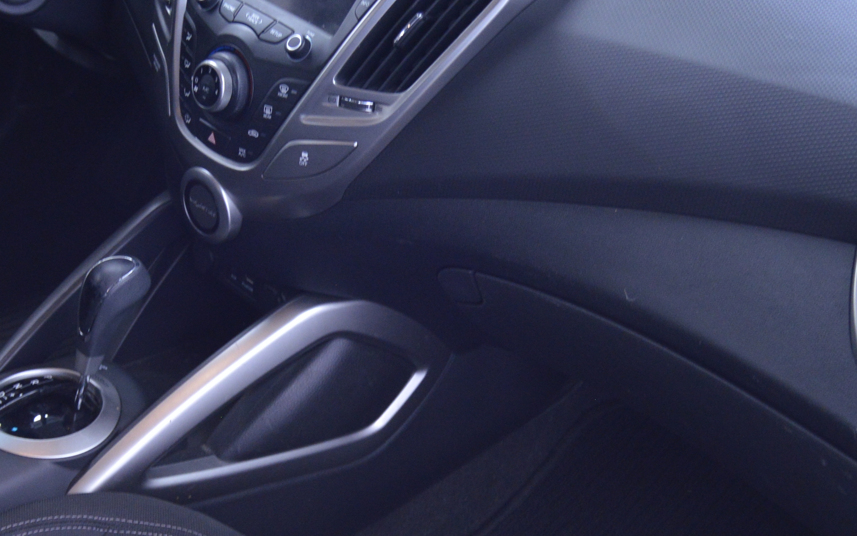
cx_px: 272
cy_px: 424
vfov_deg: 20.4
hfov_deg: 32.2
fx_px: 1472
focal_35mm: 63
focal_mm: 18
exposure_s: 1/25
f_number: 3.5
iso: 800
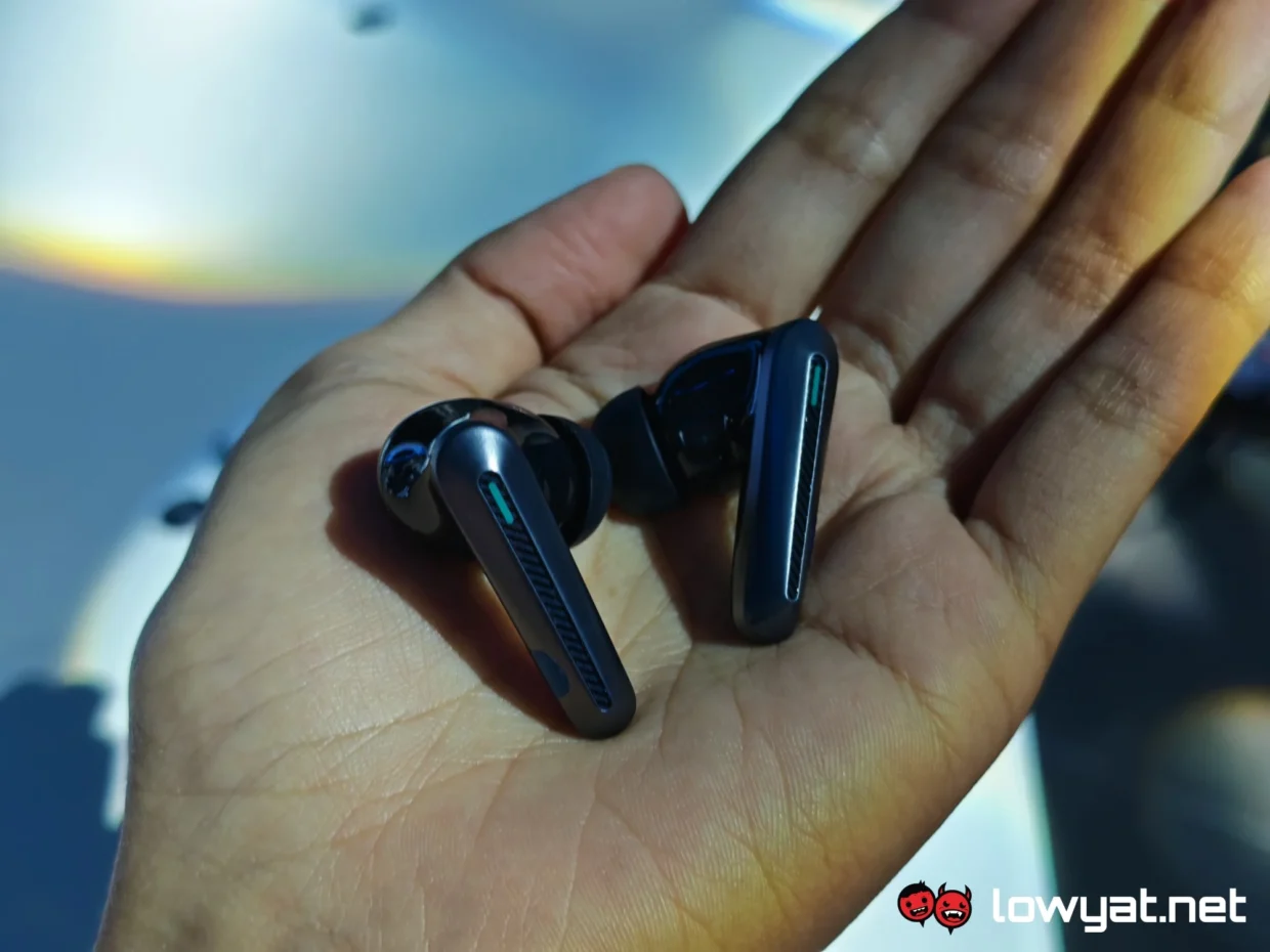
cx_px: 635
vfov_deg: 31.5
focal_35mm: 46
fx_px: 1688
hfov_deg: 41.2
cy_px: 476
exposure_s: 1/120
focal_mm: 5.4
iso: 64
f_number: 1.6
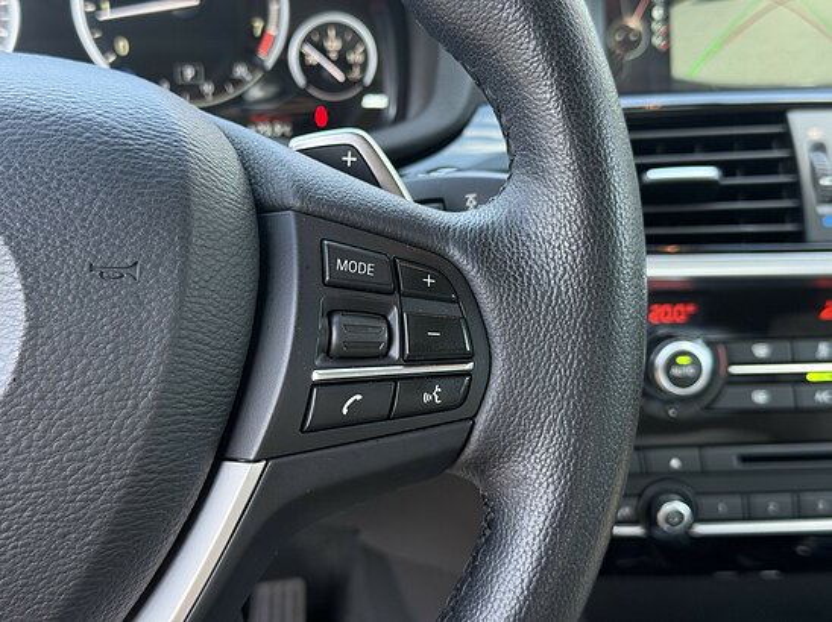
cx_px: 416
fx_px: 1153
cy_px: 311
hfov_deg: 39.7
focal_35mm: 48
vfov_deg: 30.2
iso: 200
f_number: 1.78
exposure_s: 1/147
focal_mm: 6.76
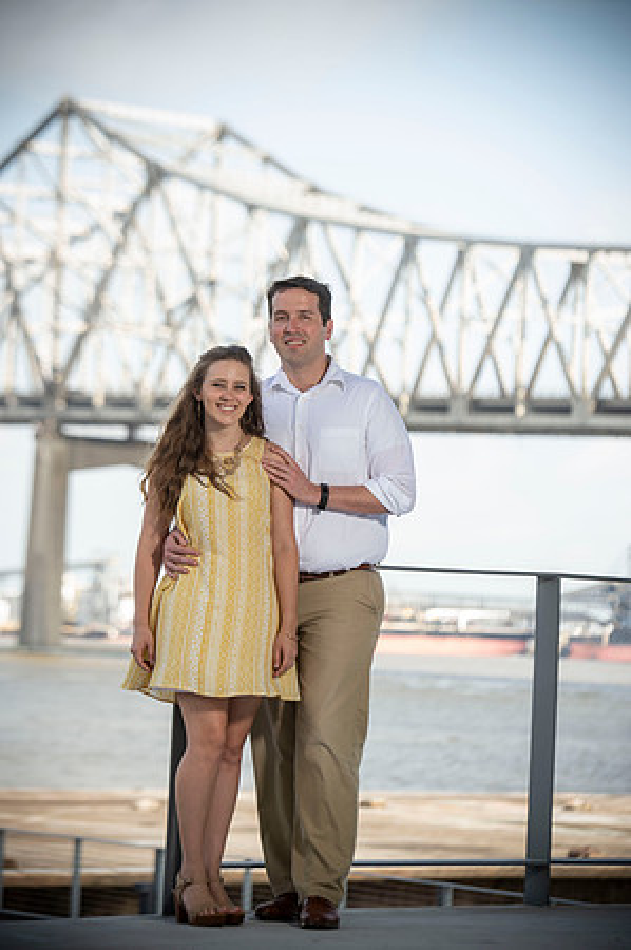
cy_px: 475
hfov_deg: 10.9
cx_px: 316
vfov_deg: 16.4
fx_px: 3294
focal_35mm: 125
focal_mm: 125
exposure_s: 1/200
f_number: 4.5
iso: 50
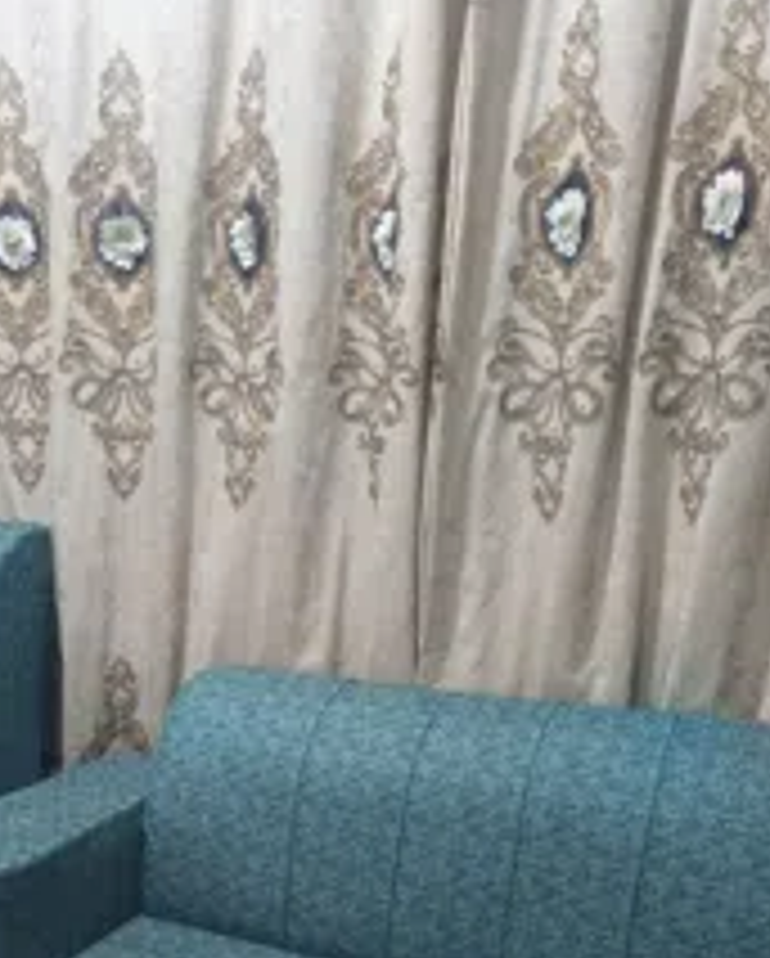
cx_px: 275
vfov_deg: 40.9
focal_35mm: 42
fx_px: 1194
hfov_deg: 35.5
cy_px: 837
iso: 1000
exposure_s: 1/50
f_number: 1.69
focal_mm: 6.06
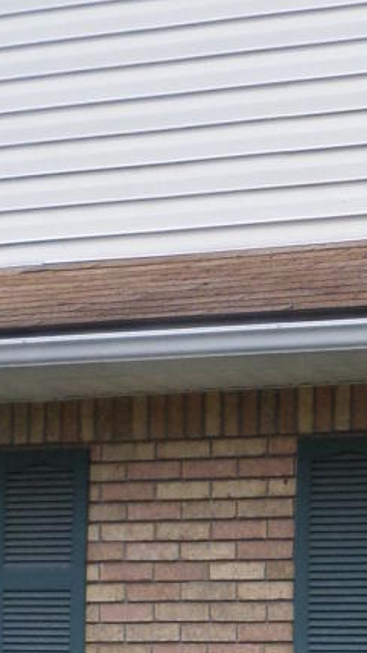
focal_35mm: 127
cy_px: 641
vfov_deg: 16.6
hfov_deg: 9.4
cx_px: 457
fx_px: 2199
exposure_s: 1/1000
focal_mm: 4.5
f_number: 2.5
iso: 80
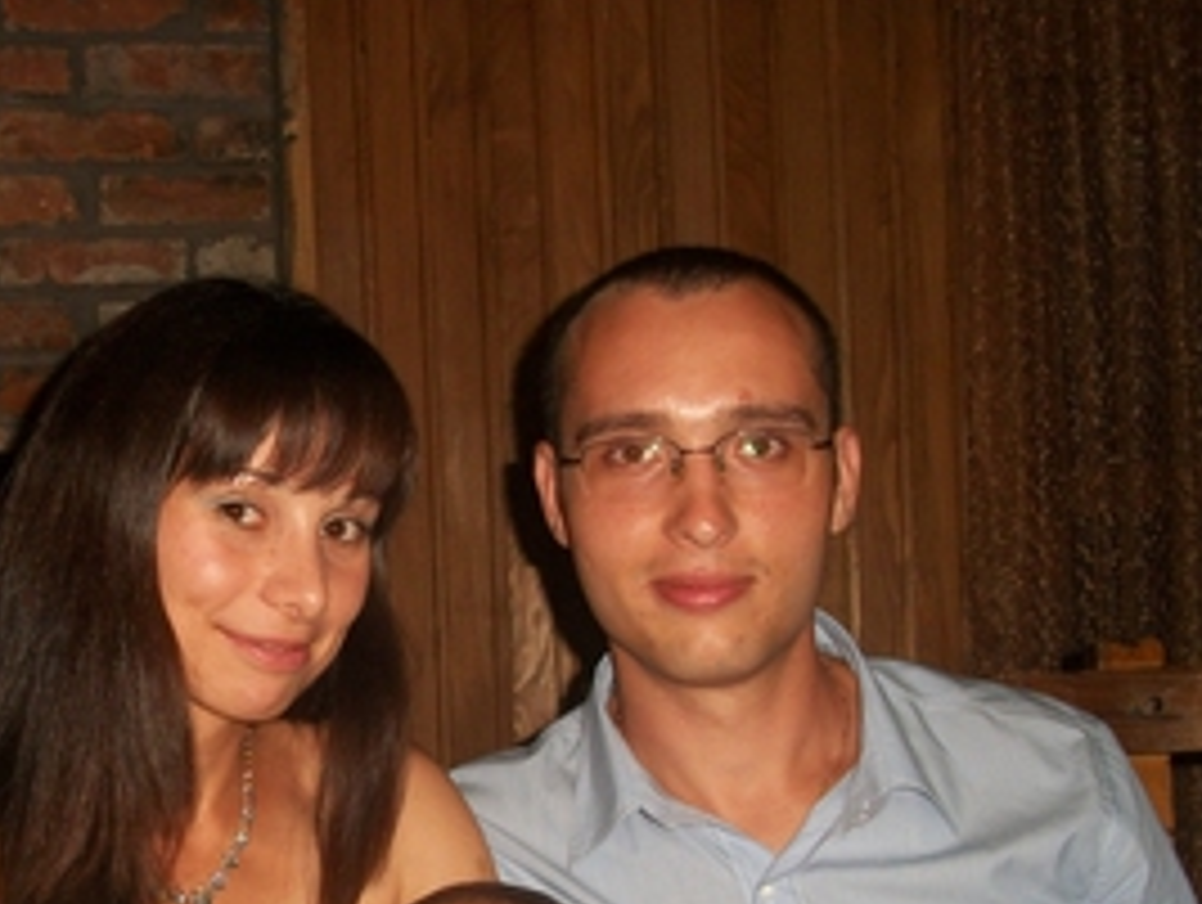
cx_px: 279
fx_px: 2051
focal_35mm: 59
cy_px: 711
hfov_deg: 32.0
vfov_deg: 24.5
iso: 200
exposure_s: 1/125
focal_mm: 6.3
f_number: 3.1
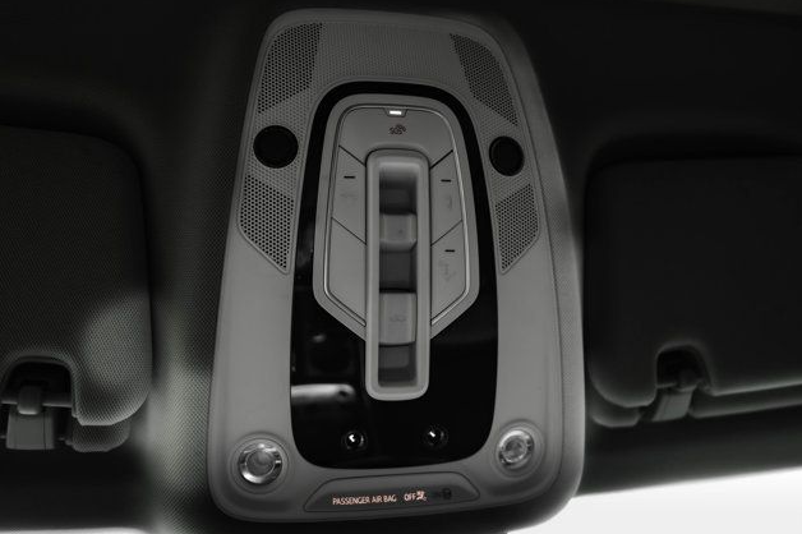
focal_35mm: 31
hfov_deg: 59.9
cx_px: 329
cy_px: 246
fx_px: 690
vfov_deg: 42.3
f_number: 2.8
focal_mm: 26
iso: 250
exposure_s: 1/200
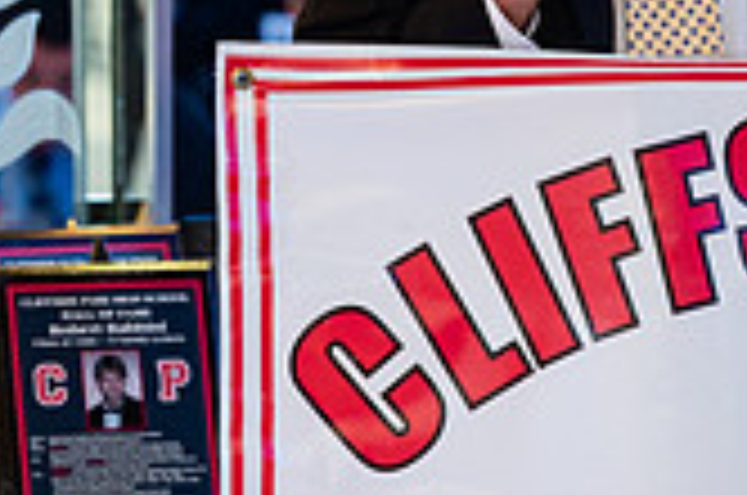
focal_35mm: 449
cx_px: 797
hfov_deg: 4.6
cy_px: 54
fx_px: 9299
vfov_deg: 3.0
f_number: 3.2
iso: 1250
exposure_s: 1/125
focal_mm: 125
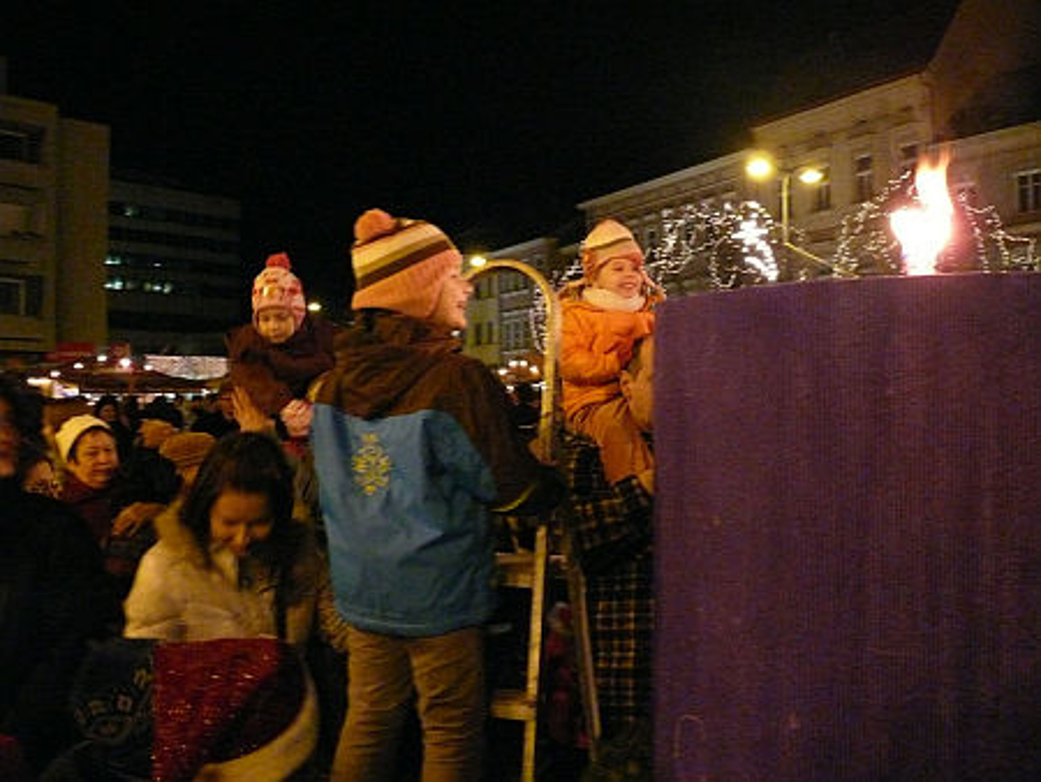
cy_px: 391
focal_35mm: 35
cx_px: 520
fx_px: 1053
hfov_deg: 52.6
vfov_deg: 40.7
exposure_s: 1/15
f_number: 2.8
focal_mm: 7.4
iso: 800
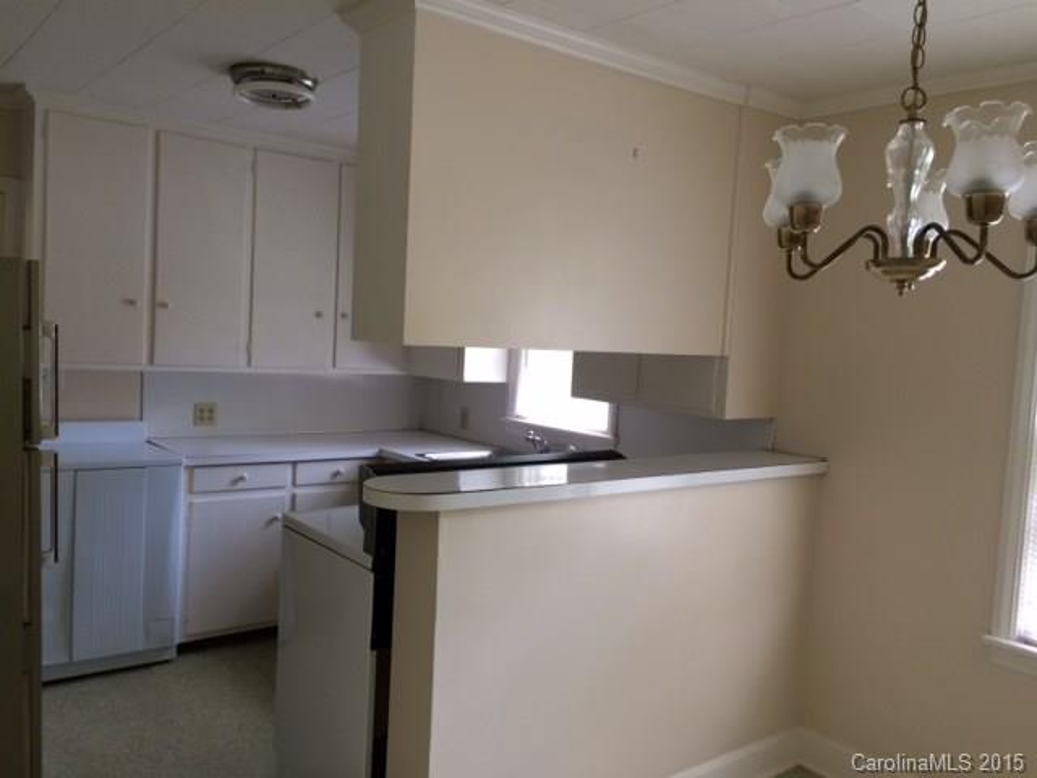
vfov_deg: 48.2
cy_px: 389
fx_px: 869
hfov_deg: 61.7
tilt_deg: -3.8
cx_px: 518
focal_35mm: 29
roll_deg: -2.8
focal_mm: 4.15
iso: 32
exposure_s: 1/30
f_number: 2.2
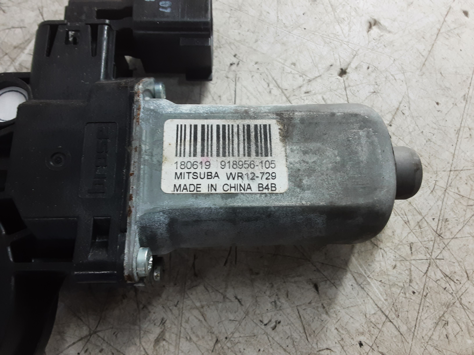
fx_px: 370
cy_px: 178
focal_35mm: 27
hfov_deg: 65.3
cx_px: 237
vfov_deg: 51.4
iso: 100
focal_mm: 2.91
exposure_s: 1/50
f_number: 1.9
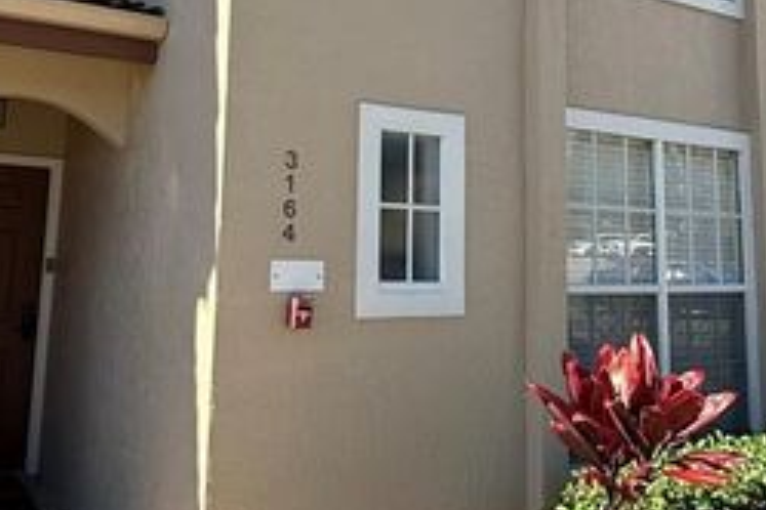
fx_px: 830
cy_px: 131
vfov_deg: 33.6
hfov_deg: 49.5
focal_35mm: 39
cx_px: 348
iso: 64
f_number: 2.2
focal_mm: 2.22
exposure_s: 1/1001
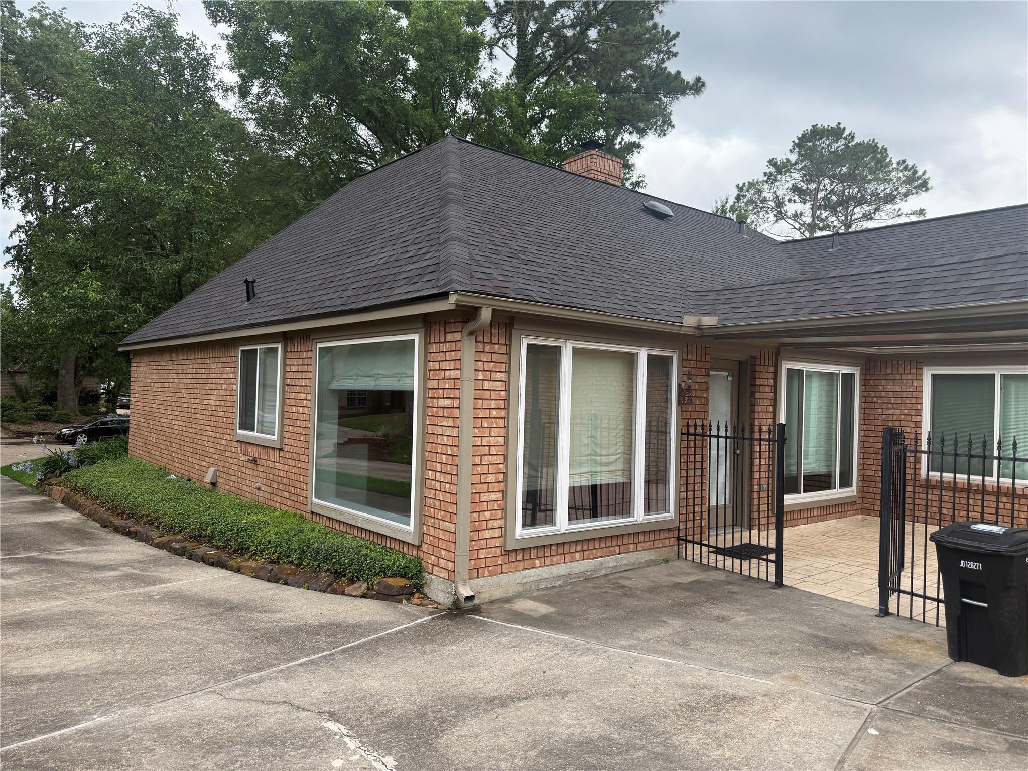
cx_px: 514
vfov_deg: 56.8
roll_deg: -1.9
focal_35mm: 24
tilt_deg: +0.7
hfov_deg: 71.6
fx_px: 713
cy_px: 386
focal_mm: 6.76
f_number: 1.78
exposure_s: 1/421
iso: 100
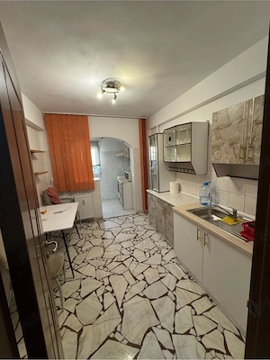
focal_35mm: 14
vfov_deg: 102.1
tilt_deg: -7.8
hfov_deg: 85.7
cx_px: 135
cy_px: 180
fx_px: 146
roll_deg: +2.8
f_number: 2.2
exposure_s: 1/50
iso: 200
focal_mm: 2.22
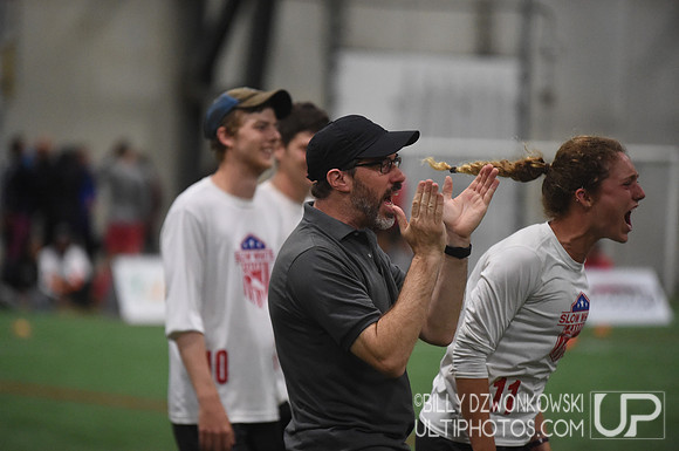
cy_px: 226
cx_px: 340
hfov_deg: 10.3
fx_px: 3767
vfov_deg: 6.8
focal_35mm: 200
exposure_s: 1/640
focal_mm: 200
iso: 10000
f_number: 2.8
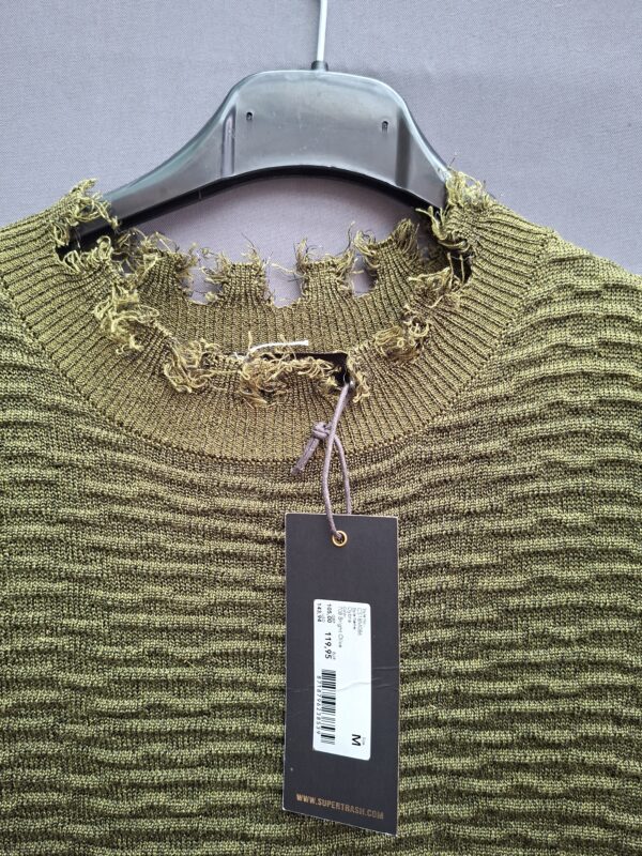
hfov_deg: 58.9
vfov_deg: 73.9
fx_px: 569
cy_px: 428
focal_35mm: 23
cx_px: 321
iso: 250
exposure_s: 1/100
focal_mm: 5.54
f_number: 1.8
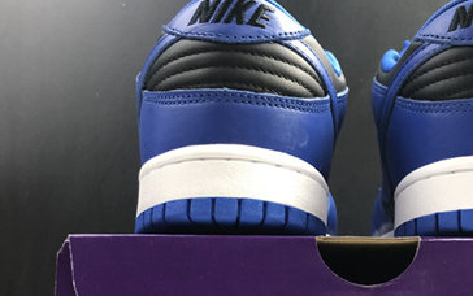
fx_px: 735
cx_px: 339
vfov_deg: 22.2
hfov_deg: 35.1
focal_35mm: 57
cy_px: 272
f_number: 1.8
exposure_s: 1/25
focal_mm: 4
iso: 40
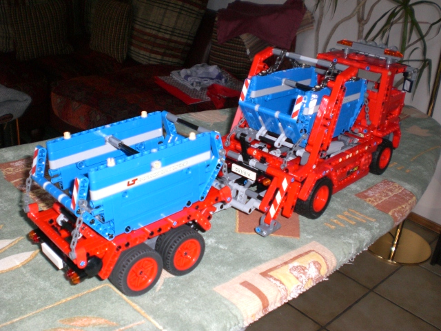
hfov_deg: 49.0
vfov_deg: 37.7
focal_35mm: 38
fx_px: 484
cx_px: 220
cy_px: 166
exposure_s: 1/60
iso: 200
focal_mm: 6.3
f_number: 3.1
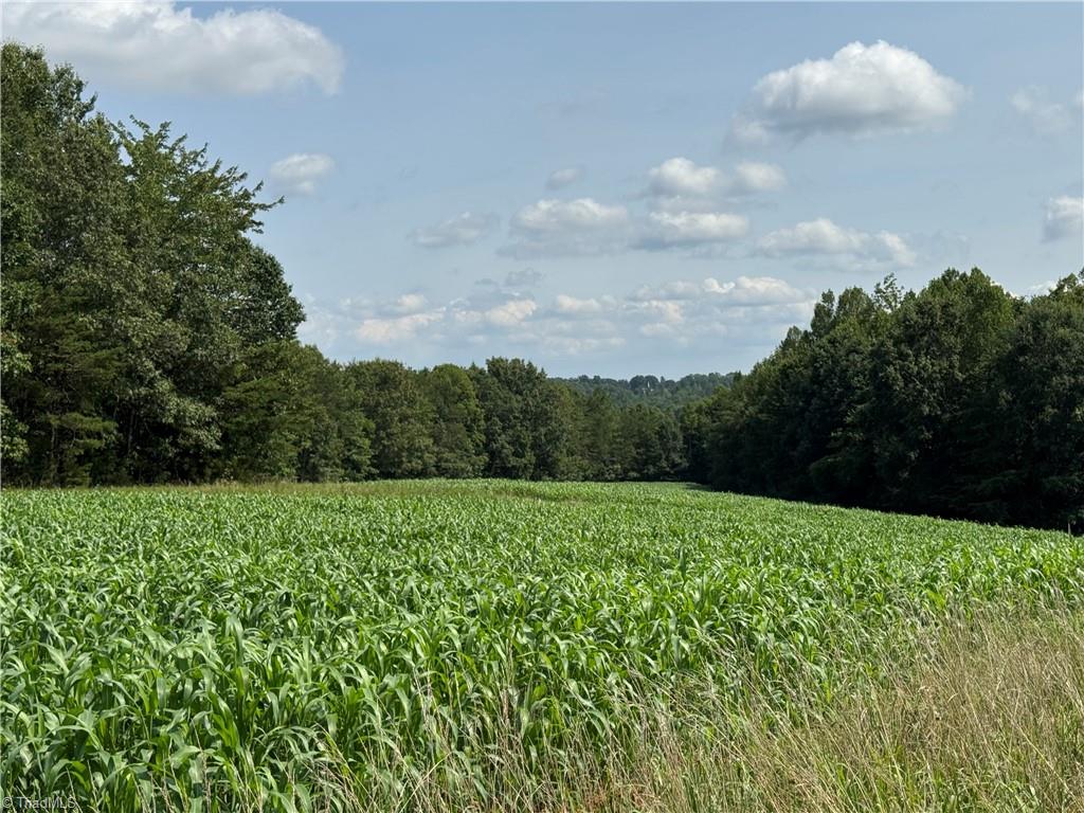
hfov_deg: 39.7
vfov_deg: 30.3
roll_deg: +0.9
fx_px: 1503
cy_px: 406
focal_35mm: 48
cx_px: 542
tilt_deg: -0.4
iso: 64
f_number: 1.78
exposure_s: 1/5848
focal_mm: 6.76
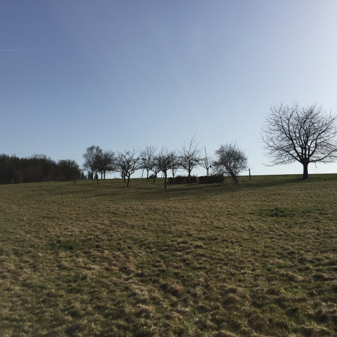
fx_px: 386
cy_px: 171
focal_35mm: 35
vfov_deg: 47.2
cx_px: 171
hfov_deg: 47.2
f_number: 2.2
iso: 32
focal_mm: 4.15
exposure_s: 1/3597
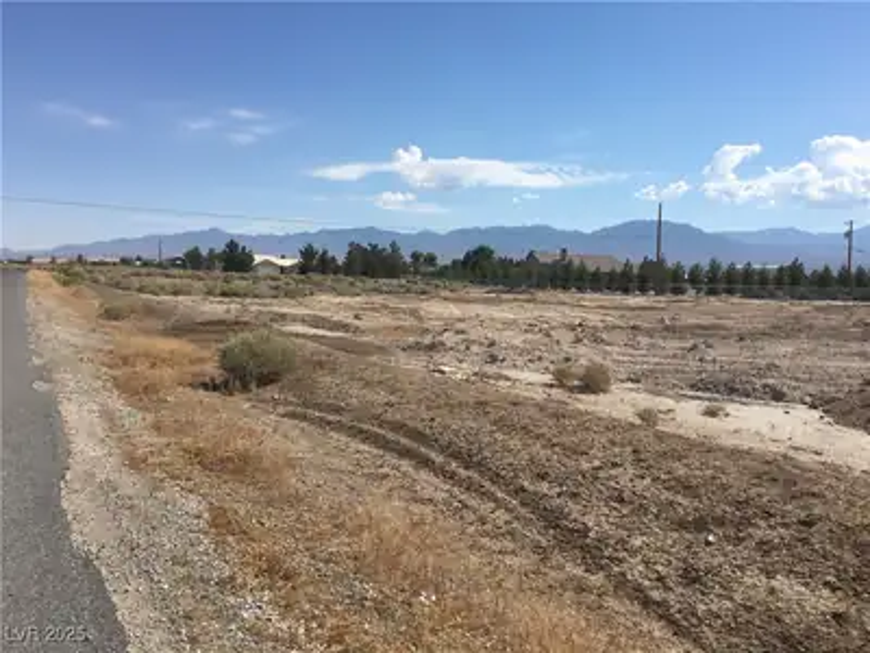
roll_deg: -1.7
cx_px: 435
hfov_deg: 61.7
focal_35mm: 29
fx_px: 729
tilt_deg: +0.1
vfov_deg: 48.2
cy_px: 326
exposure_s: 1/2198
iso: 25
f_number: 2.2
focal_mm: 4.15
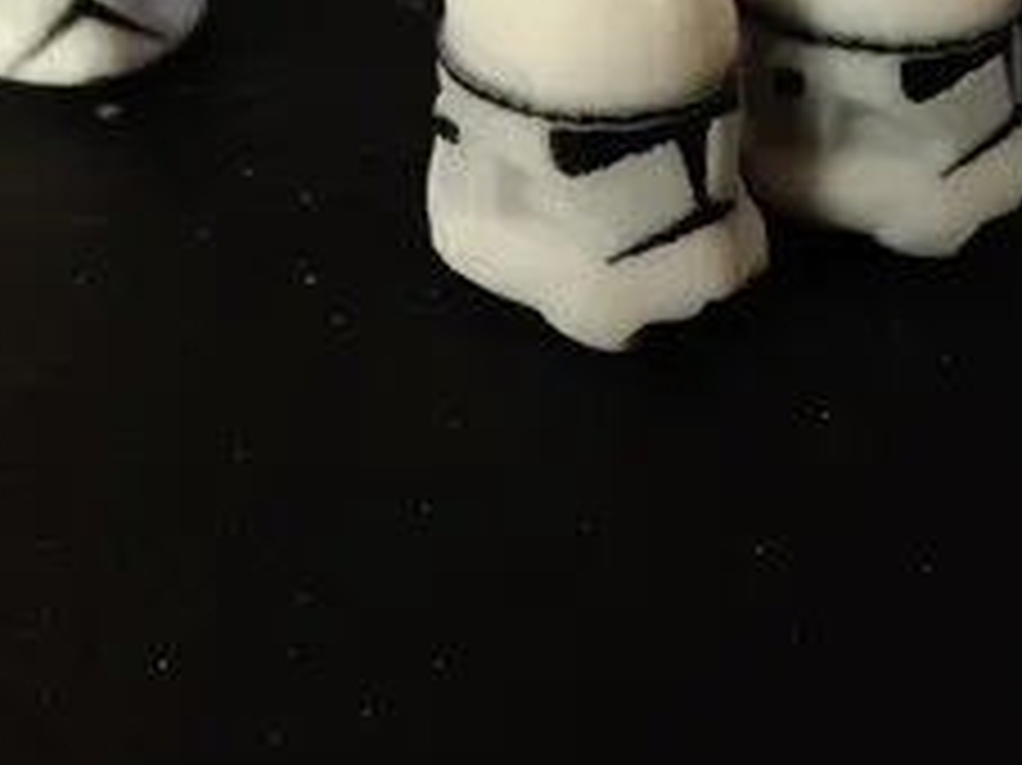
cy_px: 274
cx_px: 612
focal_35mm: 44
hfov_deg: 42.8
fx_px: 1298
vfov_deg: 32.6
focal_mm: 4.25
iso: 2000
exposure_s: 1/50
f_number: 1.7
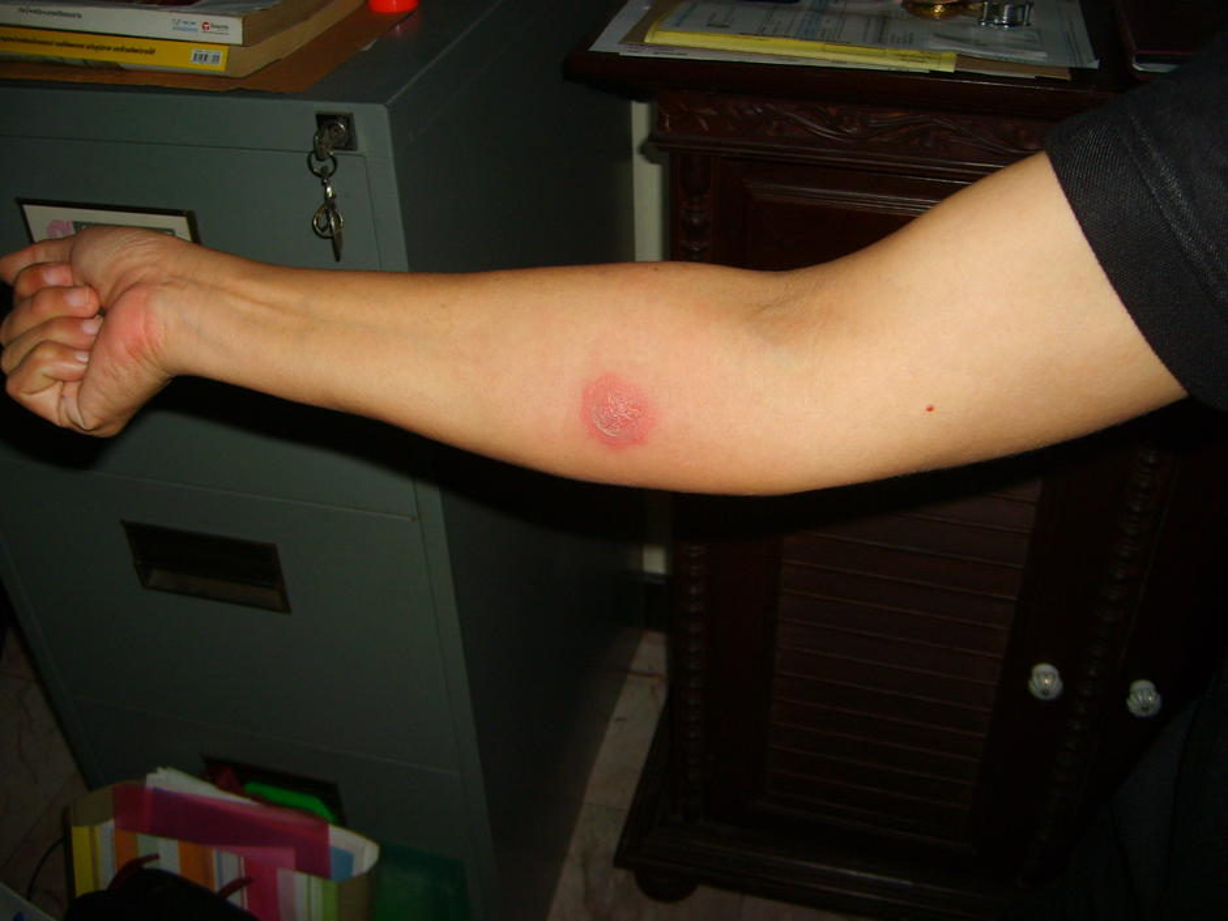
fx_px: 1242
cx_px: 614
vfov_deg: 40.7
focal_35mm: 35
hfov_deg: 52.6
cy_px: 460
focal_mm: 5.8
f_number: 2.8
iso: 100
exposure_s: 1/45
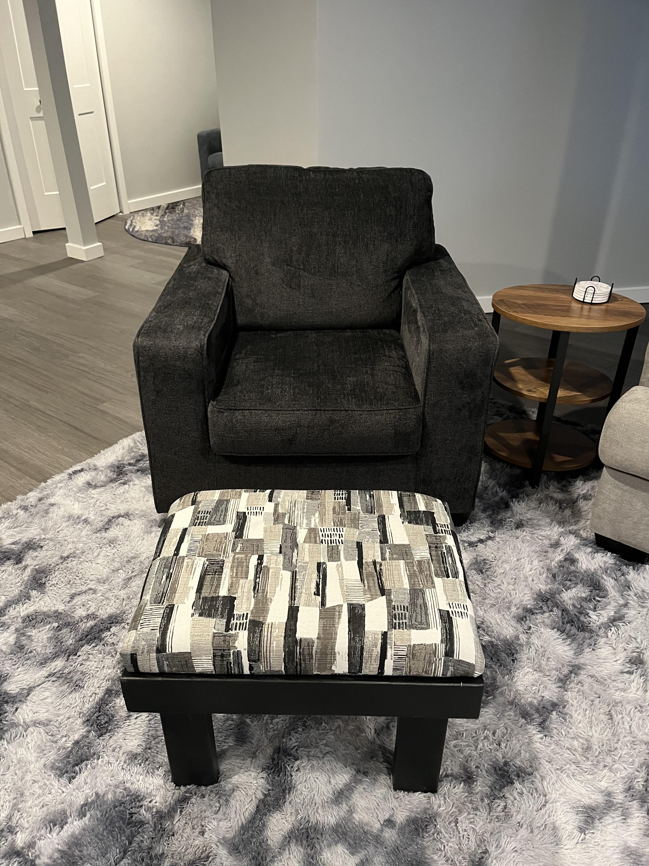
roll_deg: -1.0
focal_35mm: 26
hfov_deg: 53.1
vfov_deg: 67.3
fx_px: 650
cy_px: 433
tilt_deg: -33.1
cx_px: 324
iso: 400
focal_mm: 5.1
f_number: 1.6
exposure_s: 1/40
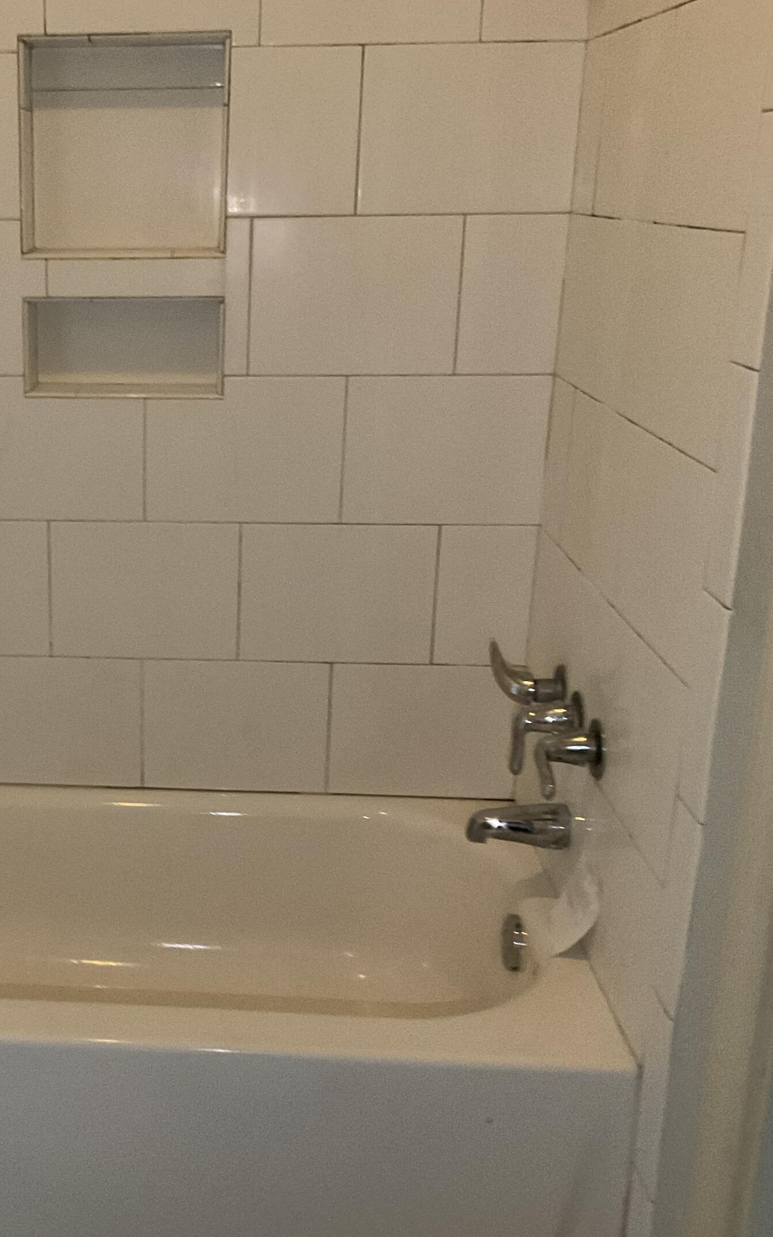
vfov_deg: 46.2
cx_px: 85
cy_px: 627
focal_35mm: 43
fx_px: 1450
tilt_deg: -18.5
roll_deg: +0.6
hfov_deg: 28.7
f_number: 1.8
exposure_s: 1/30
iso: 400
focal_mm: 3
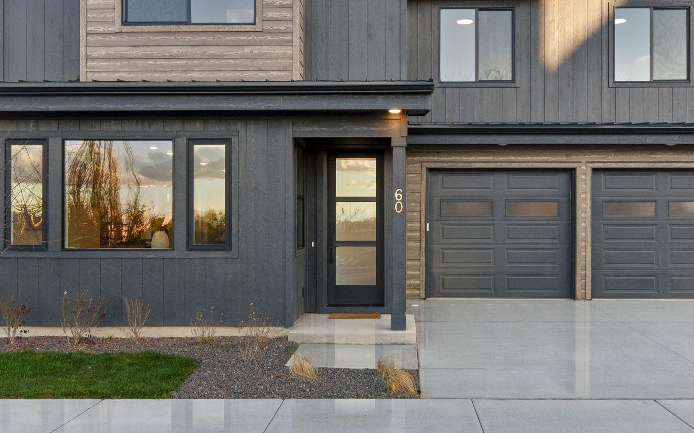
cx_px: 341
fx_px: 473
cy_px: 74
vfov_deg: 46.1
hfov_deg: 72.5
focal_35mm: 25
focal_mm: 15
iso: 320
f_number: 8
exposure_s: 1/125
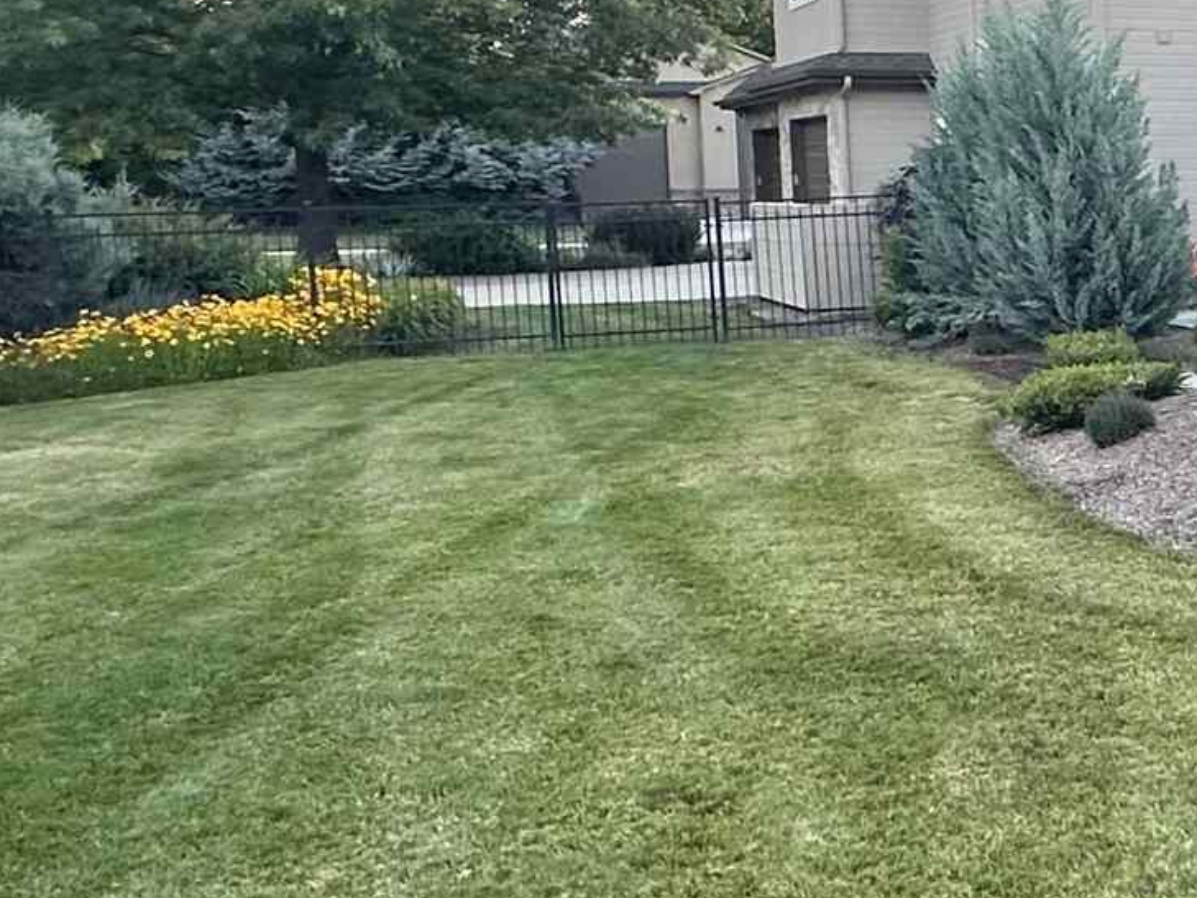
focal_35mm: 59
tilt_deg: -3.5
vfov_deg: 24.8
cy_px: 369
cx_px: 1494
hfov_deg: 27.9
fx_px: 2041
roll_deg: +0.4
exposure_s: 1/99
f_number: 2.2
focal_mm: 2.22
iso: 125
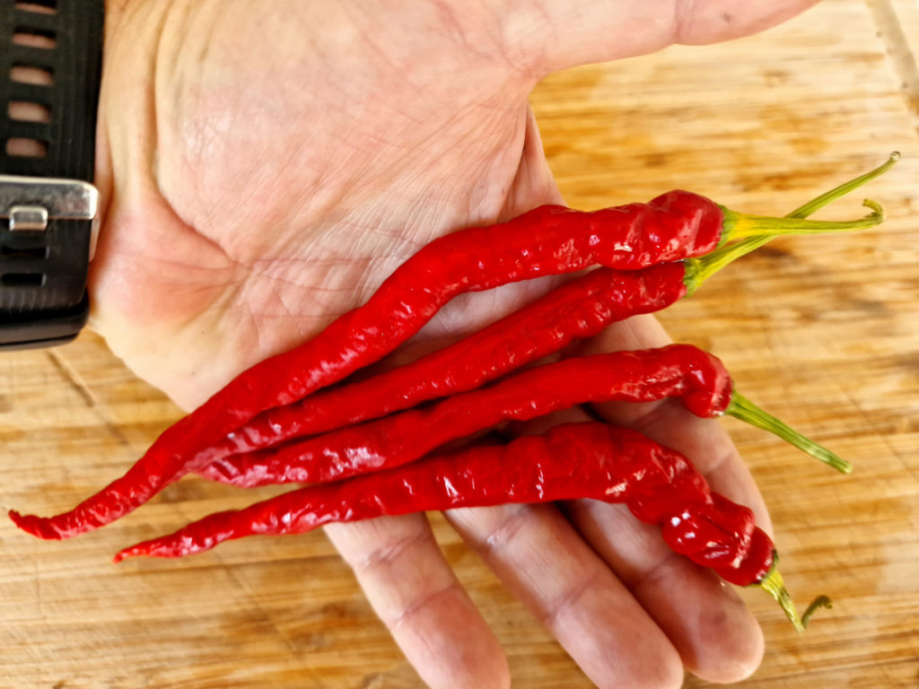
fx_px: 611
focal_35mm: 23
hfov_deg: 73.9
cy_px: 344
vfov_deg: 58.9
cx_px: 460
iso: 50
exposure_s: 1/60
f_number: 1.8
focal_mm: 6.4
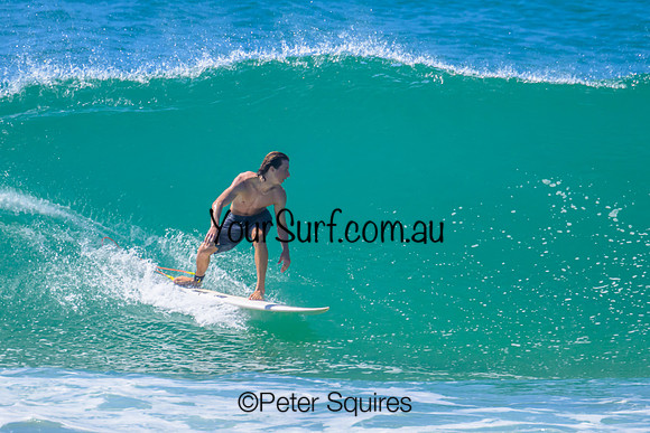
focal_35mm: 1099
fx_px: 19847
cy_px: 172
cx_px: 304
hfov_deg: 1.9
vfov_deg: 1.3
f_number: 11
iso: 1400
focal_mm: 800
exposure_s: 1/2000
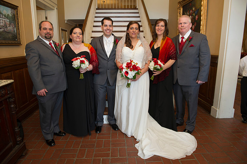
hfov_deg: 73.8
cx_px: 124
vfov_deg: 53.1
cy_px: 82
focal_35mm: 24
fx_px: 165
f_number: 4
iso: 800
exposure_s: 1/60
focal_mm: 24
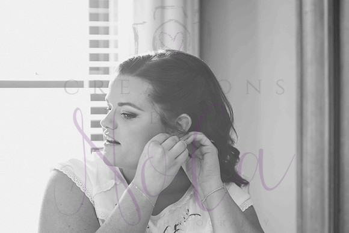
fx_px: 836
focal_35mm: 86
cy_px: 116
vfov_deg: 15.8
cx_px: 175
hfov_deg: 23.6
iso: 1600
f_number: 4
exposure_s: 1/160
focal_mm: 85
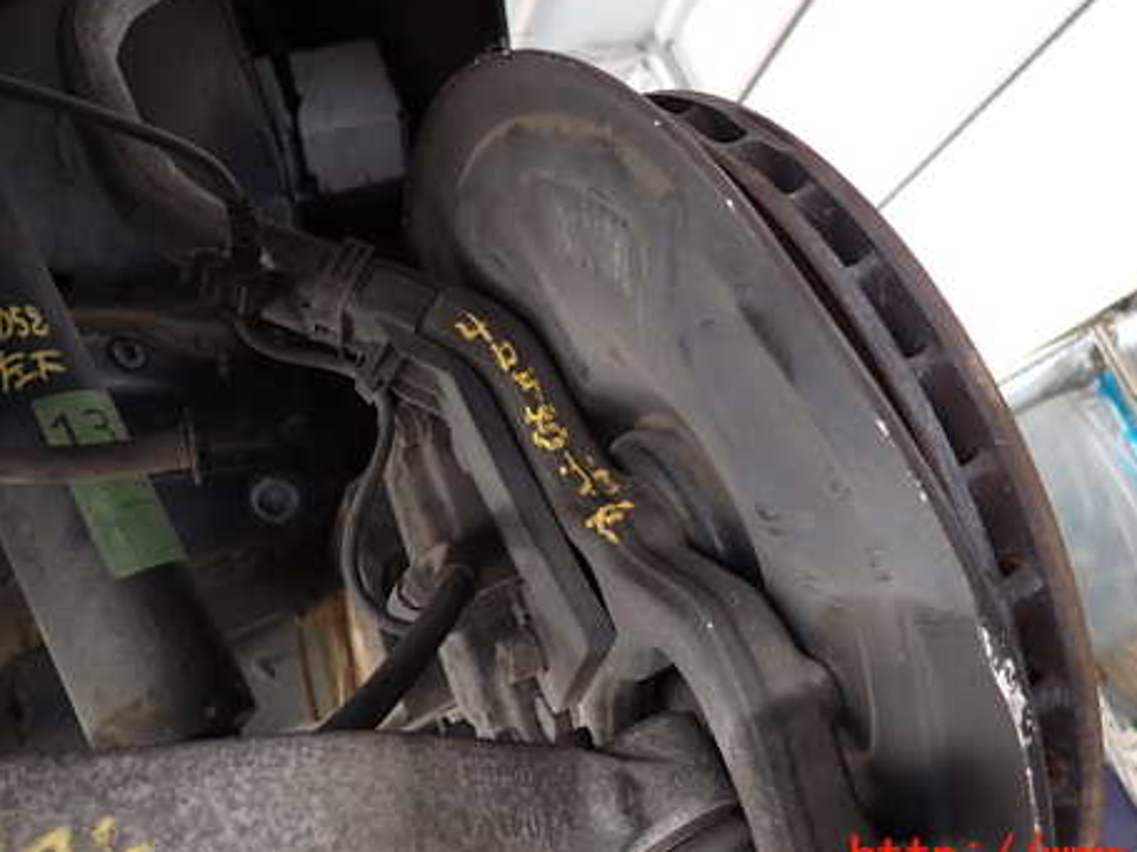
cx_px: 665
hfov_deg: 55.1
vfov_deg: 42.7
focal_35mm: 33
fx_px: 1084
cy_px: 330
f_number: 2
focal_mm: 4.5
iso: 200
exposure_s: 1/100
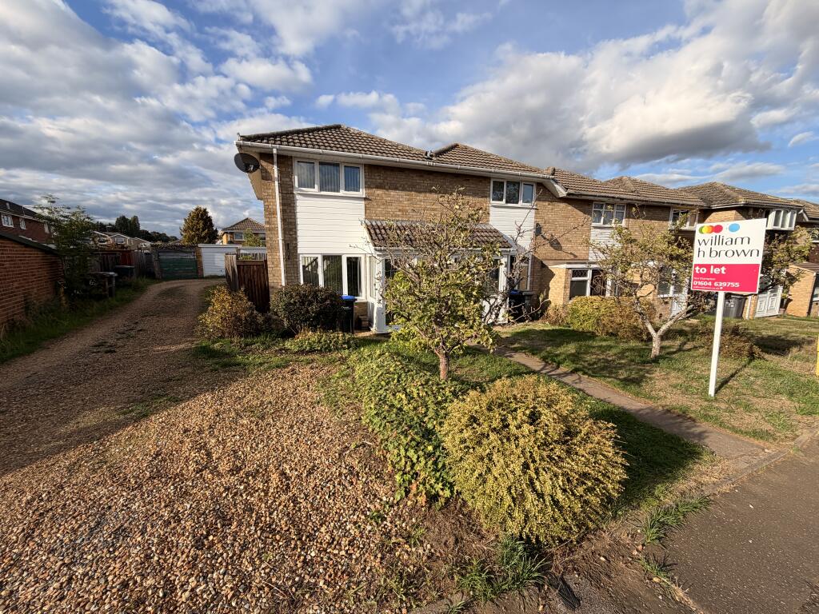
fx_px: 331
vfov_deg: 85.7
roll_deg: -0.1
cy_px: 307
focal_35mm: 14
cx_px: 410
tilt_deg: -10.0
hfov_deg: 102.1
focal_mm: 2.22
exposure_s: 1/770
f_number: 2.2
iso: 25
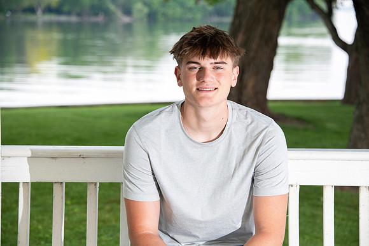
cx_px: 184
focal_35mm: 135
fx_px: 1384
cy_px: 123
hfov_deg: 15.2
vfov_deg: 10.2
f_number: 6.3
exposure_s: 1/160
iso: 320
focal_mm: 135
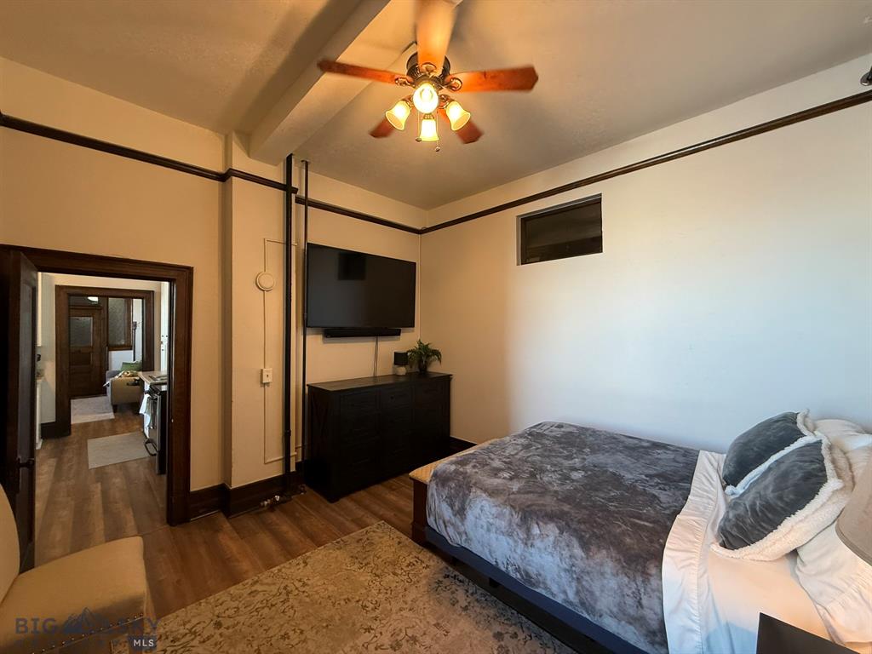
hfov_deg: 102.1
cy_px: 327
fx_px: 353
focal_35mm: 14
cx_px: 436
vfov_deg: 85.7
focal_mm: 2.22
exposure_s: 1/60
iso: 250
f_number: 2.2
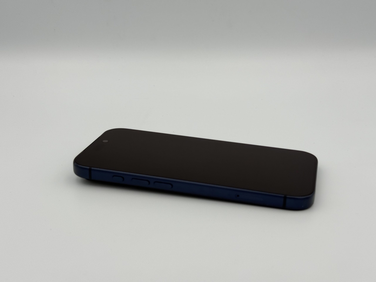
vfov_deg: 30.3
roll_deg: +0.1
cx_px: 188
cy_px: 141
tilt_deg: -20.2
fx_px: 521
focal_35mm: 48
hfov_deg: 39.7
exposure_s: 1/819
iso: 80
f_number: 1.78
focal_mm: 6.76
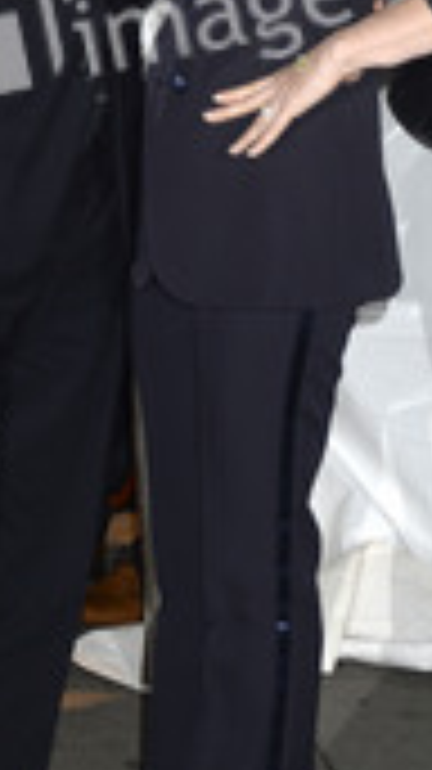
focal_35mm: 176
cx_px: 254
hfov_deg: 6.9
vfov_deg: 12.2
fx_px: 3589
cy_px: 225
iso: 800
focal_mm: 72
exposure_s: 1/250
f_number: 5.6
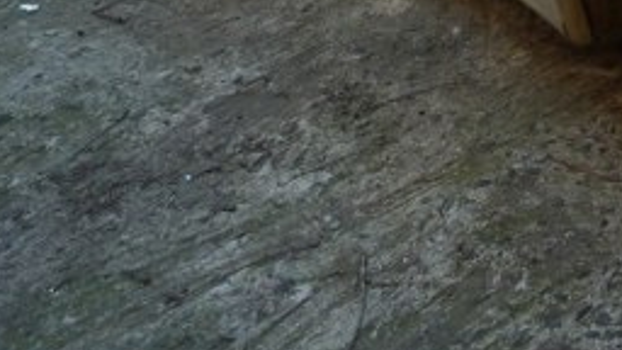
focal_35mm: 85
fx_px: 1402
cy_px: -343
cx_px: 960
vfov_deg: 12.6
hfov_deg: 20.9
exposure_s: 1/60
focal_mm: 4.5
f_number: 2.8
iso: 80
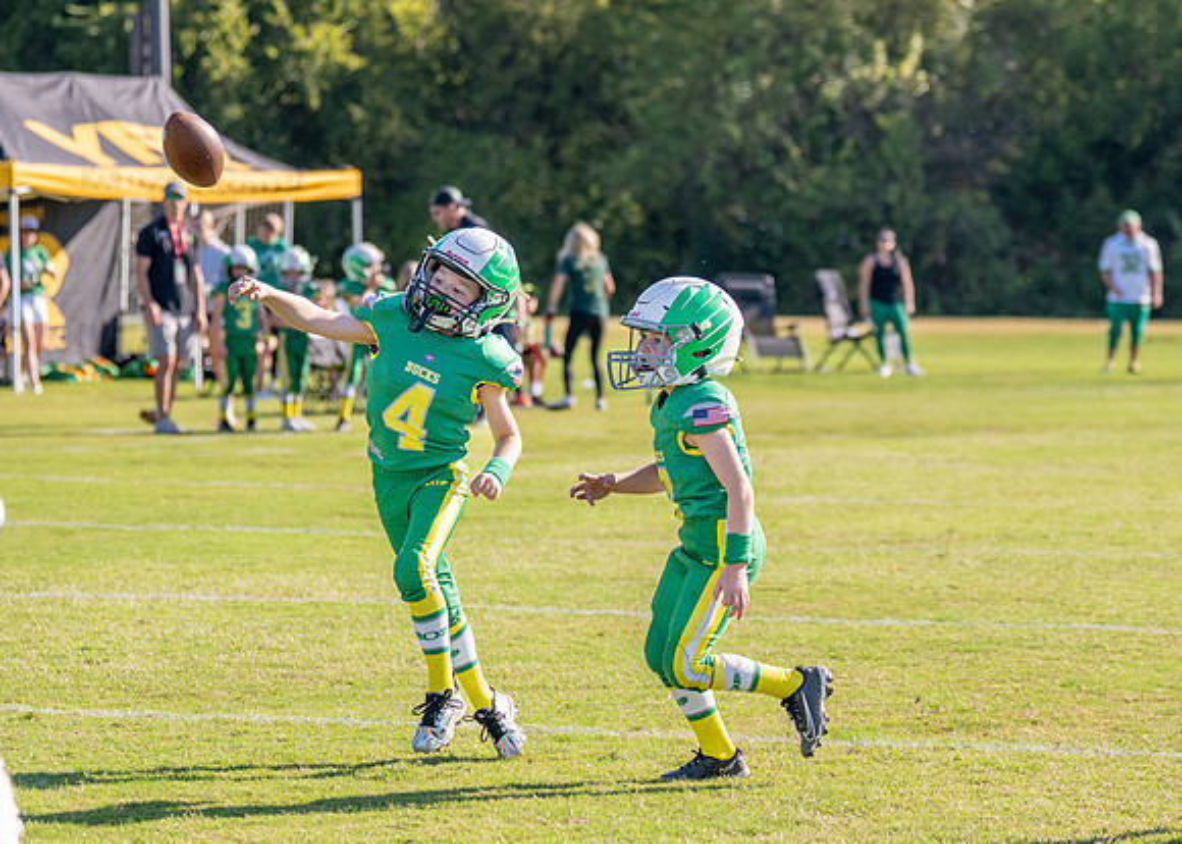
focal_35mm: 164
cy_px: 417
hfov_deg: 12.2
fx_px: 5520
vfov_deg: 8.7
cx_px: 639
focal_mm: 89
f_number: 2.8
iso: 250
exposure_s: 1/2500
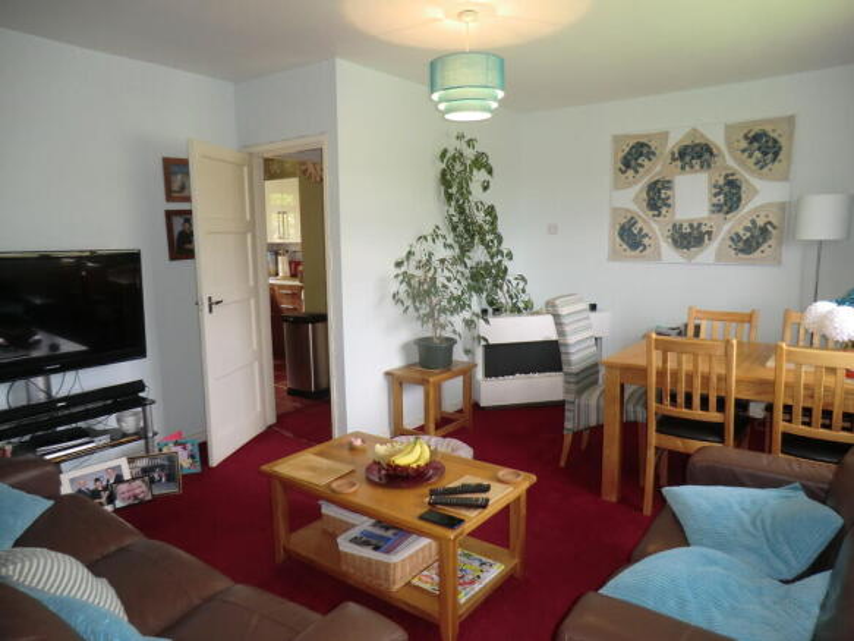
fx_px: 592
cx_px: 427
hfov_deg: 71.6
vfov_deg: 56.8
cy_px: 320
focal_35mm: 24
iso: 160
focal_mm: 4.3
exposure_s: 1/60
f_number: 3.2
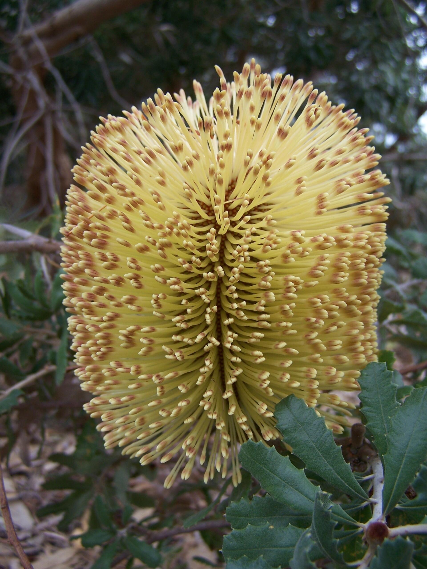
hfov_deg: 37.7
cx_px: 214
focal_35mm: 38
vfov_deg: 49.0
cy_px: 284
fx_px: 625
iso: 80
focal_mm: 6.3
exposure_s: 1/320
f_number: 2.8
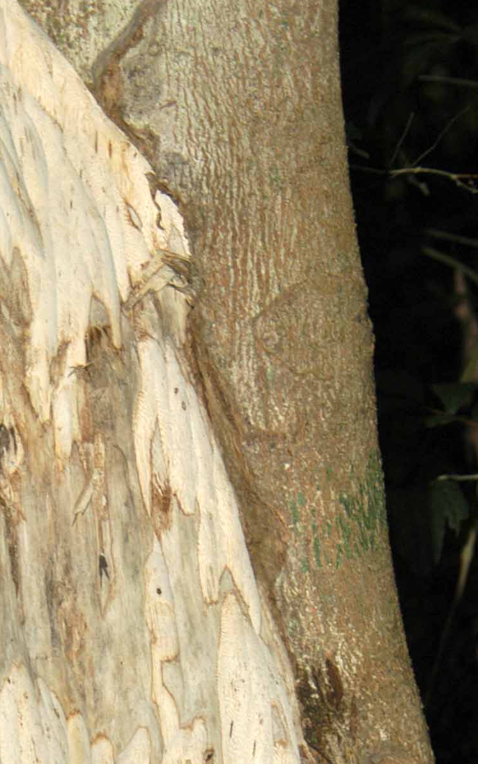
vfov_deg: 6.8
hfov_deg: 4.3
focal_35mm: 307
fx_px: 6400
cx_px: 79
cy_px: 891
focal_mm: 80
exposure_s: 1/180
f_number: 4.5
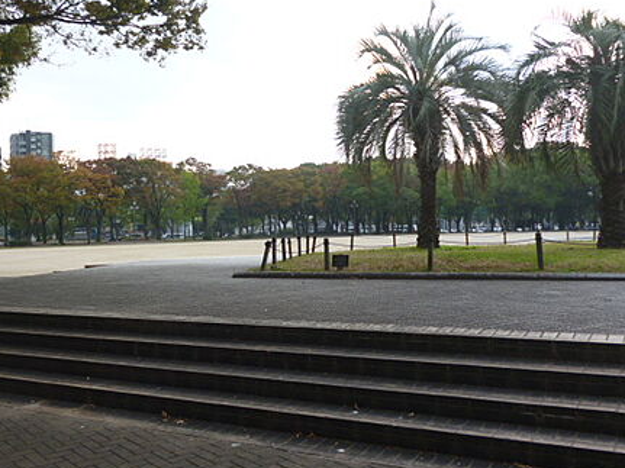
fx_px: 704
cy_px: 212
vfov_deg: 36.8
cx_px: 226
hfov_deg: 47.3
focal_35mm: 39
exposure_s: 1/250
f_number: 3.1
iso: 100
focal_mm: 5
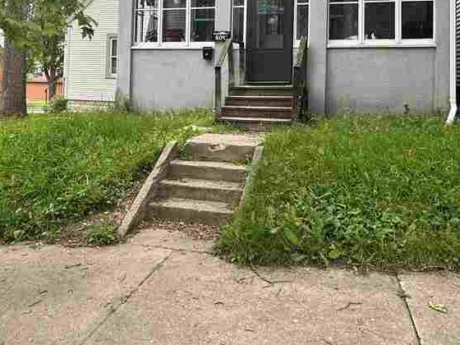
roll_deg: -1.4
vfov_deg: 42.1
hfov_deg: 56.8
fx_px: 425
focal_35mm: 32
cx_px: 232
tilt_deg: +1.3
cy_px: 67
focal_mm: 2.22
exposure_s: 1/101
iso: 40
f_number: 2.2
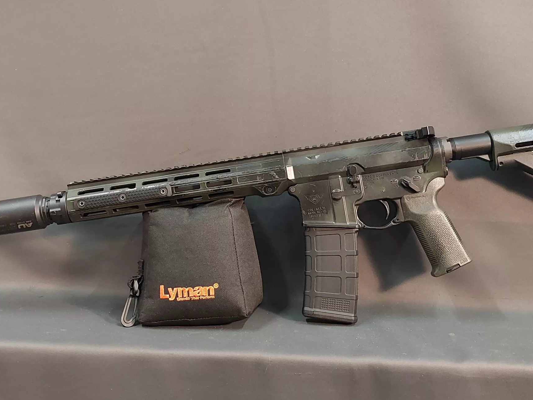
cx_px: 273
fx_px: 616
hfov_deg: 46.8
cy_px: 171
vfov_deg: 35.9
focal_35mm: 40
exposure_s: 1/33.3
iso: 400
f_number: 1.8
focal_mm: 4
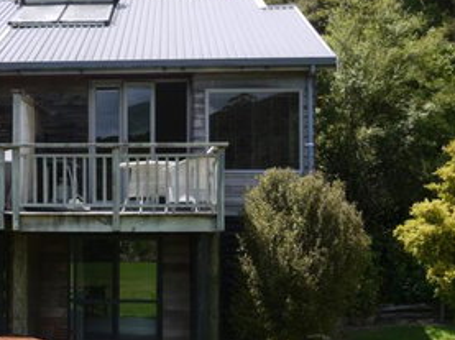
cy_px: 192
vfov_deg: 24.7
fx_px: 775
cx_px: 94
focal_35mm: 59
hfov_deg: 31.9
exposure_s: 1/250
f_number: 6.3
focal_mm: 17
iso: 100
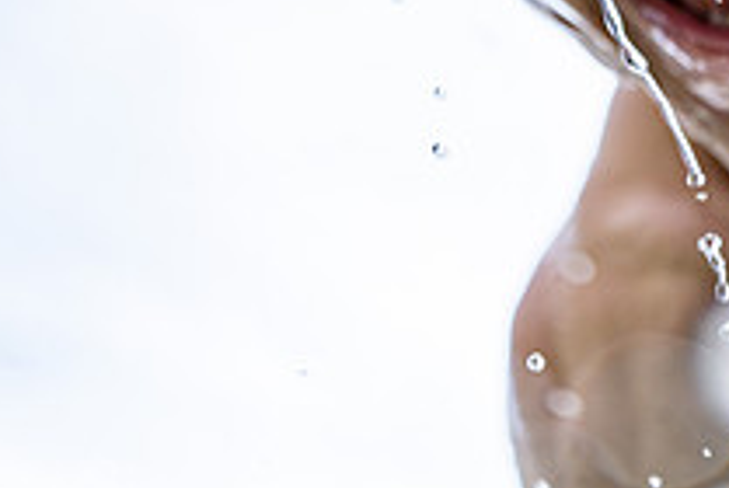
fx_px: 973
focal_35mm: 48
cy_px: 564
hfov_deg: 28.1
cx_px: 1083
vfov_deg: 25.6
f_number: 4
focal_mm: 14
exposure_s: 1/3200
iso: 250
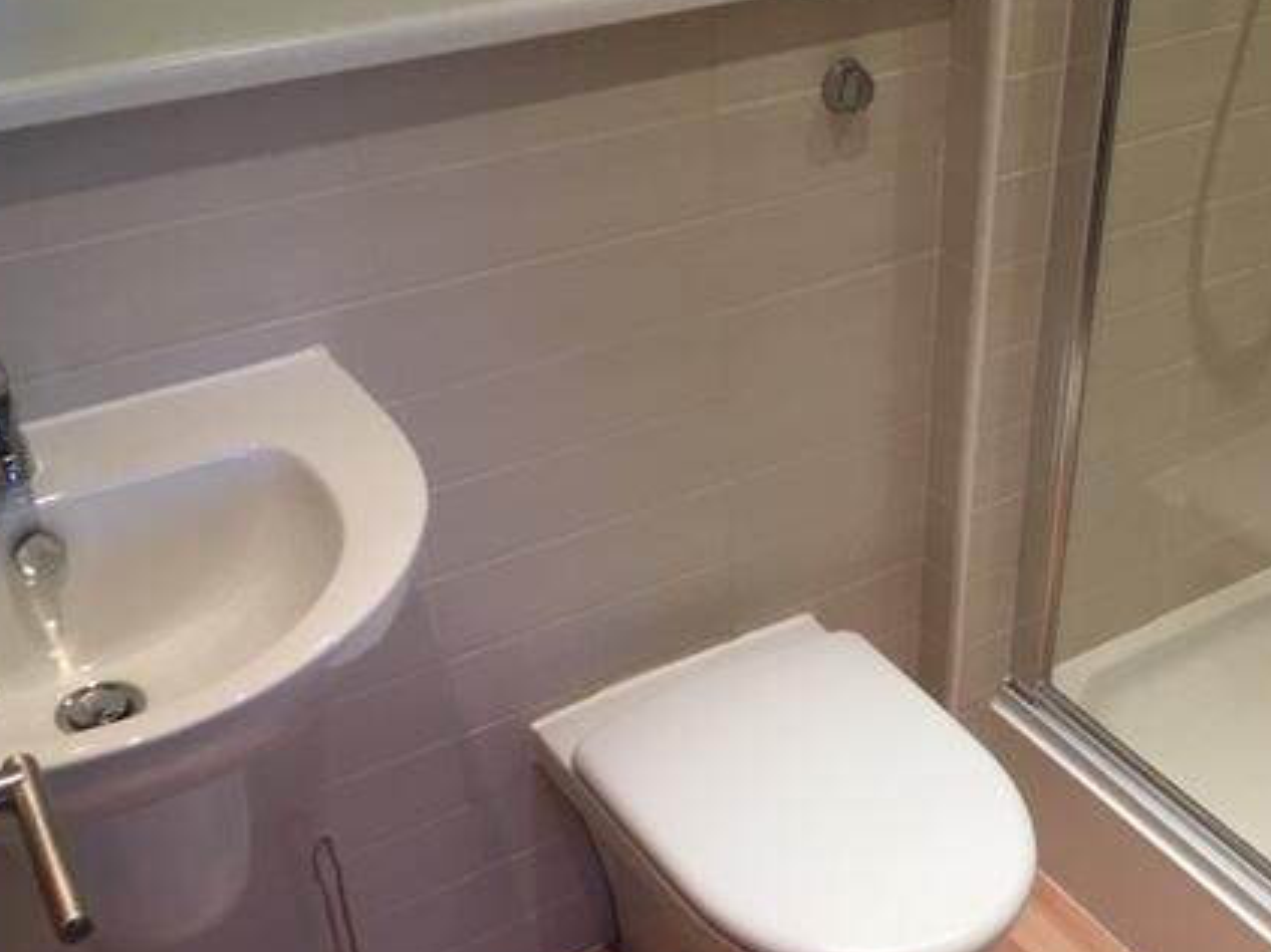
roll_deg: -1.7
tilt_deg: -36.8
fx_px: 1615
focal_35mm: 44
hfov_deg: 42.2
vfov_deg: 32.5
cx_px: 873
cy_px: 654
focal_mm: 4.15
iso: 100
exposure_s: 1/33
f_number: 2.2
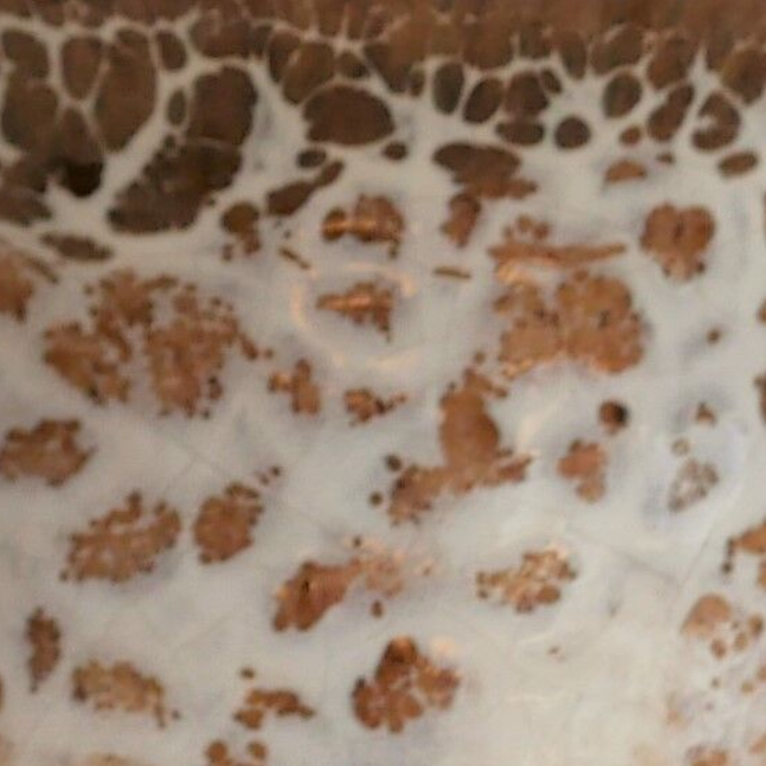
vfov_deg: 6.0
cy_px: -283
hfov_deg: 6.0
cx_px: -140
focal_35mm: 288
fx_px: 7210
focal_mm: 20
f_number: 3.5
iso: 200
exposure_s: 1/400
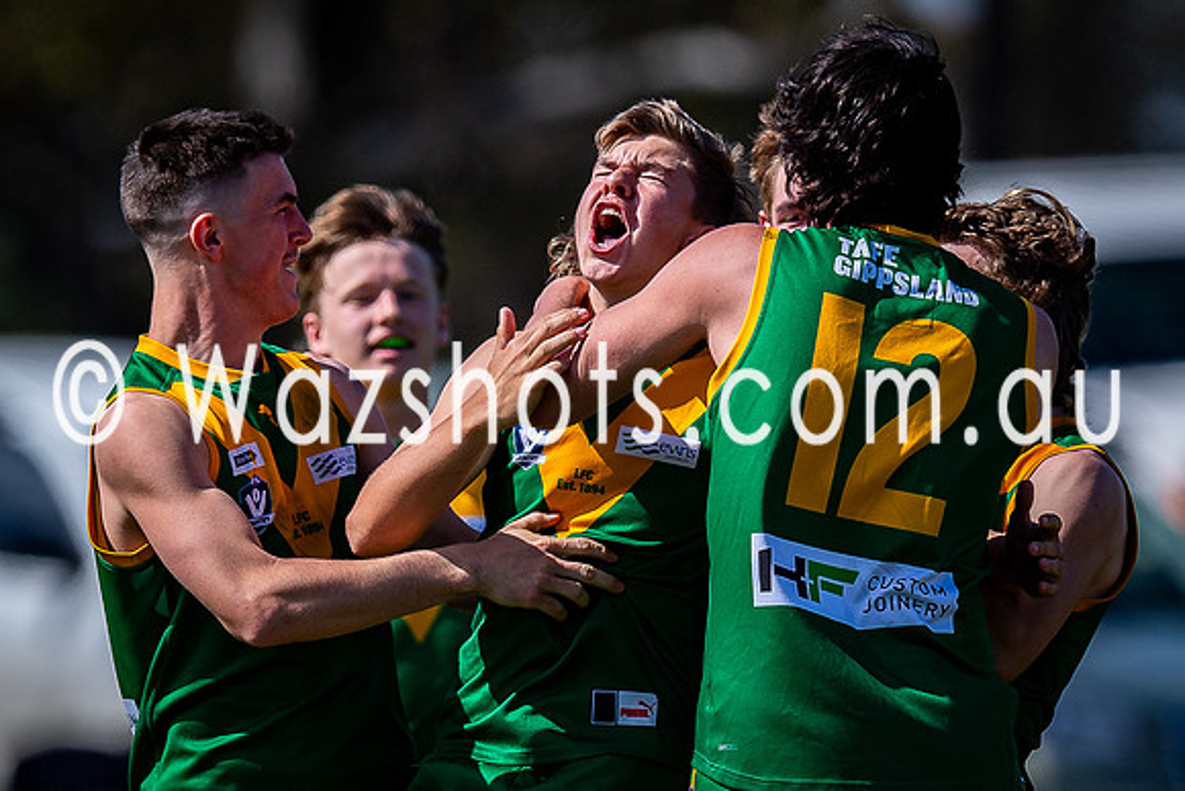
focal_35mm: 1086
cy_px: 502
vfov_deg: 1.3
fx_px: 35755
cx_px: 477
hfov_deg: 1.9
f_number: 4
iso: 160
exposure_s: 1/2000
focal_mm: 500
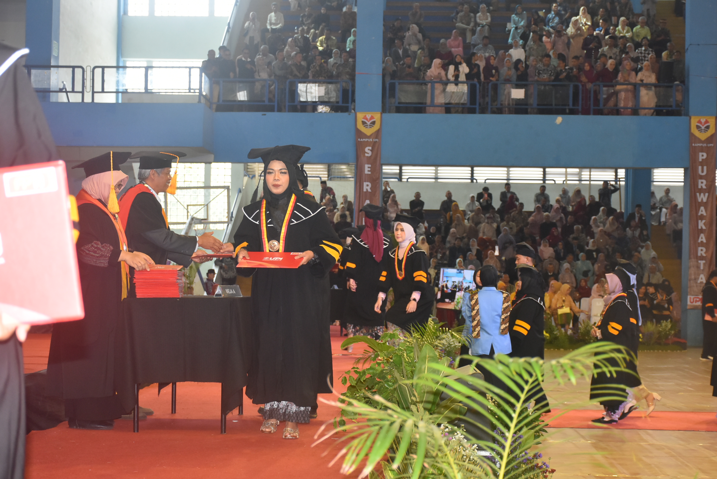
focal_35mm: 63
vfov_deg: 21.6
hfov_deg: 31.9
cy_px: 240
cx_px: 358
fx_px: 1256
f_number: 5
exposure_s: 1/100
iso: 1000
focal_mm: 42
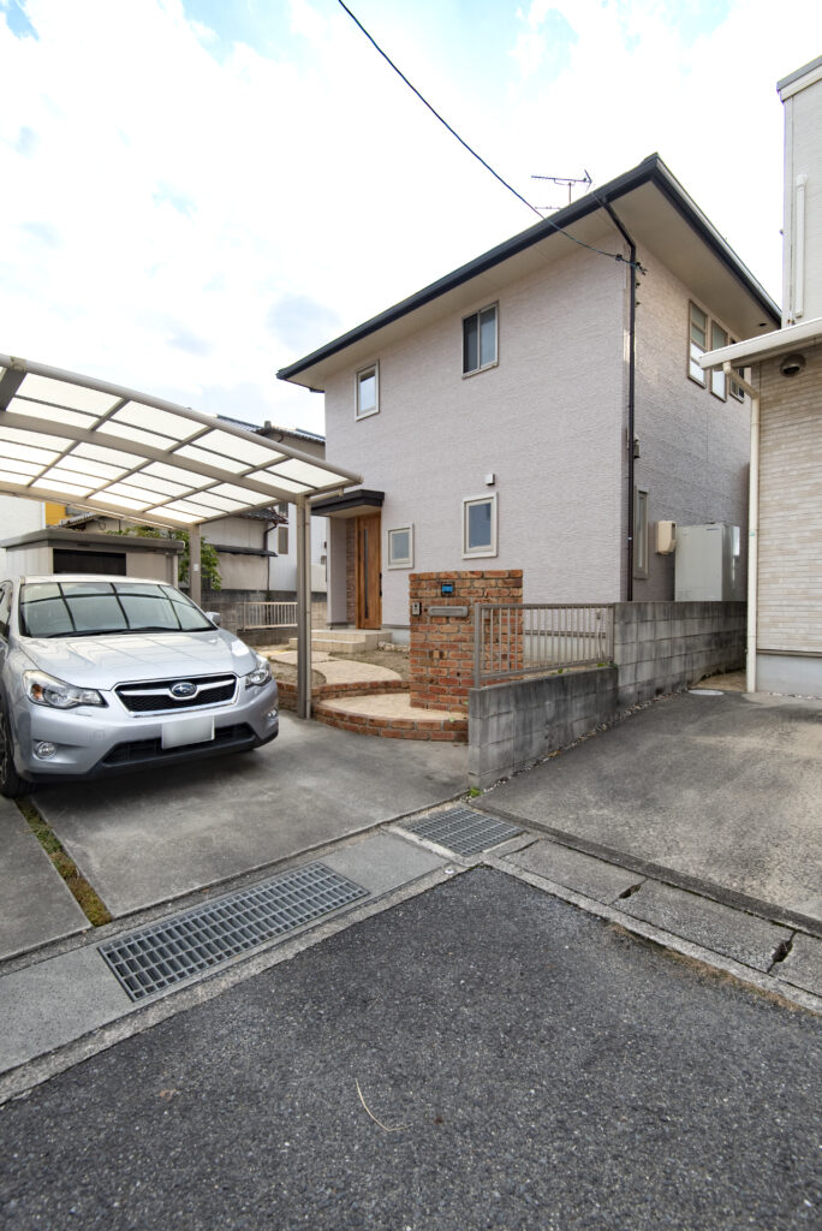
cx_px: 411
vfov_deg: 96.7
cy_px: 616
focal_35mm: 16
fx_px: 547
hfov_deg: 73.8
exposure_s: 1/640
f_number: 8
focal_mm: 16
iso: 800
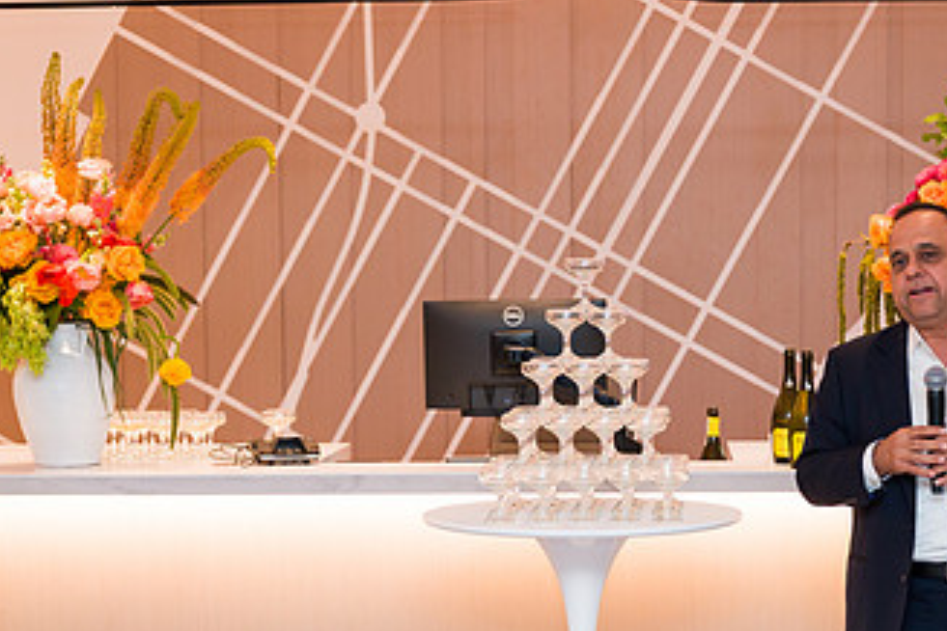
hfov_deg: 23.9
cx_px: 588
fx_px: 2236
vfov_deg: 16.0
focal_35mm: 85
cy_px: 480
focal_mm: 41
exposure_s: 1/160
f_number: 3.2
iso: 800
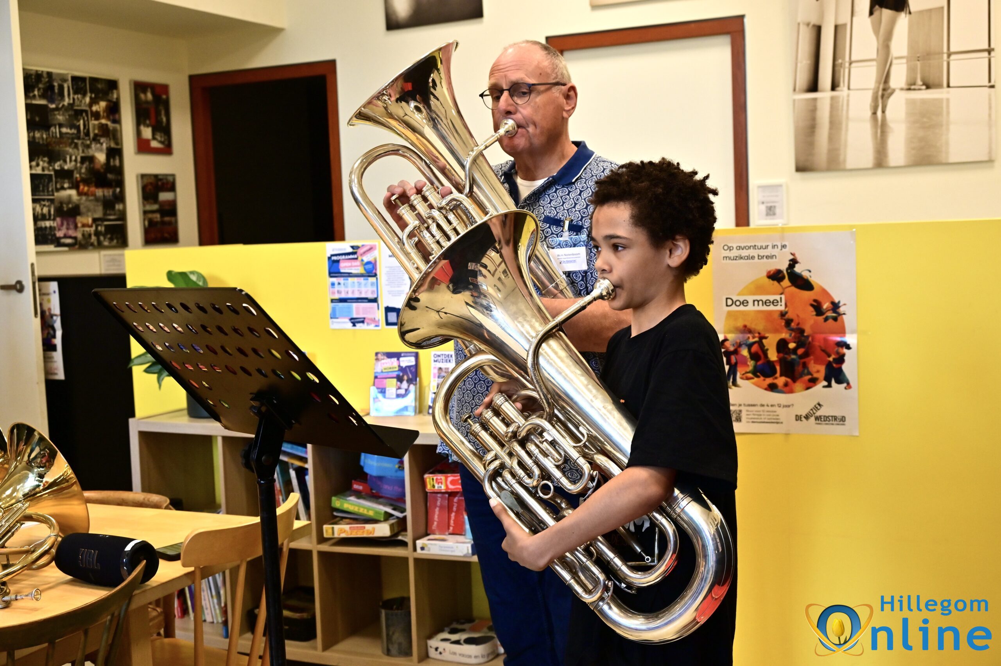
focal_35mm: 43
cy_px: 333
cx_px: 500
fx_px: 1195
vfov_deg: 31.1
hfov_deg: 45.5
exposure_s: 1/160
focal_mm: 43
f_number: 6.3
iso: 640
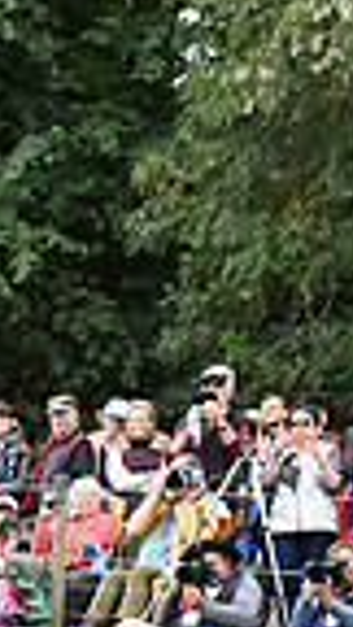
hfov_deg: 5.9
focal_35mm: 194
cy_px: 827
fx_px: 3228
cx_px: -567
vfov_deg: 10.8
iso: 3200
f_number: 4.2
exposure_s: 1/1600
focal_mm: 46
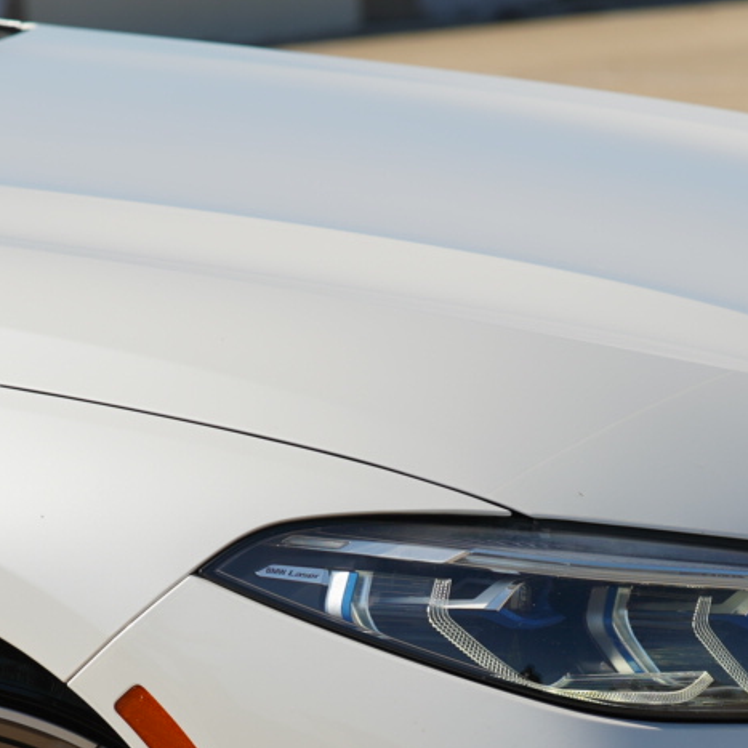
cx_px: 304
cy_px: 802
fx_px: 6112
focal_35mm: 250
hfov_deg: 7.0
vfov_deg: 7.0
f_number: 4.5
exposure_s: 1/640
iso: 100
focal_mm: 85
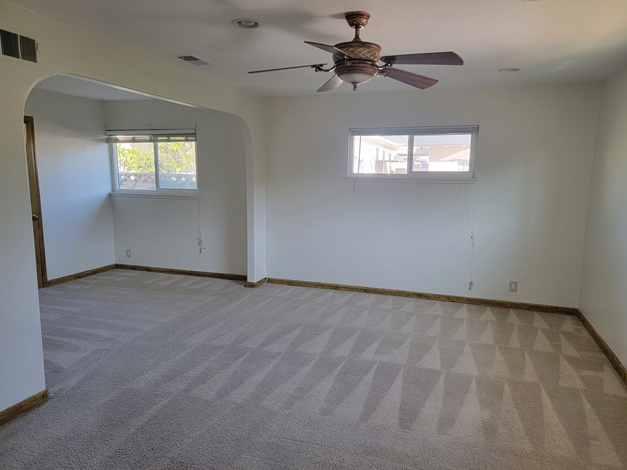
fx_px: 453
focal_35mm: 25
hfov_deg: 69.4
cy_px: 240
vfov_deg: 54.9
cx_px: 315
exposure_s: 1/119
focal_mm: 6.7
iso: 160
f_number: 1.8
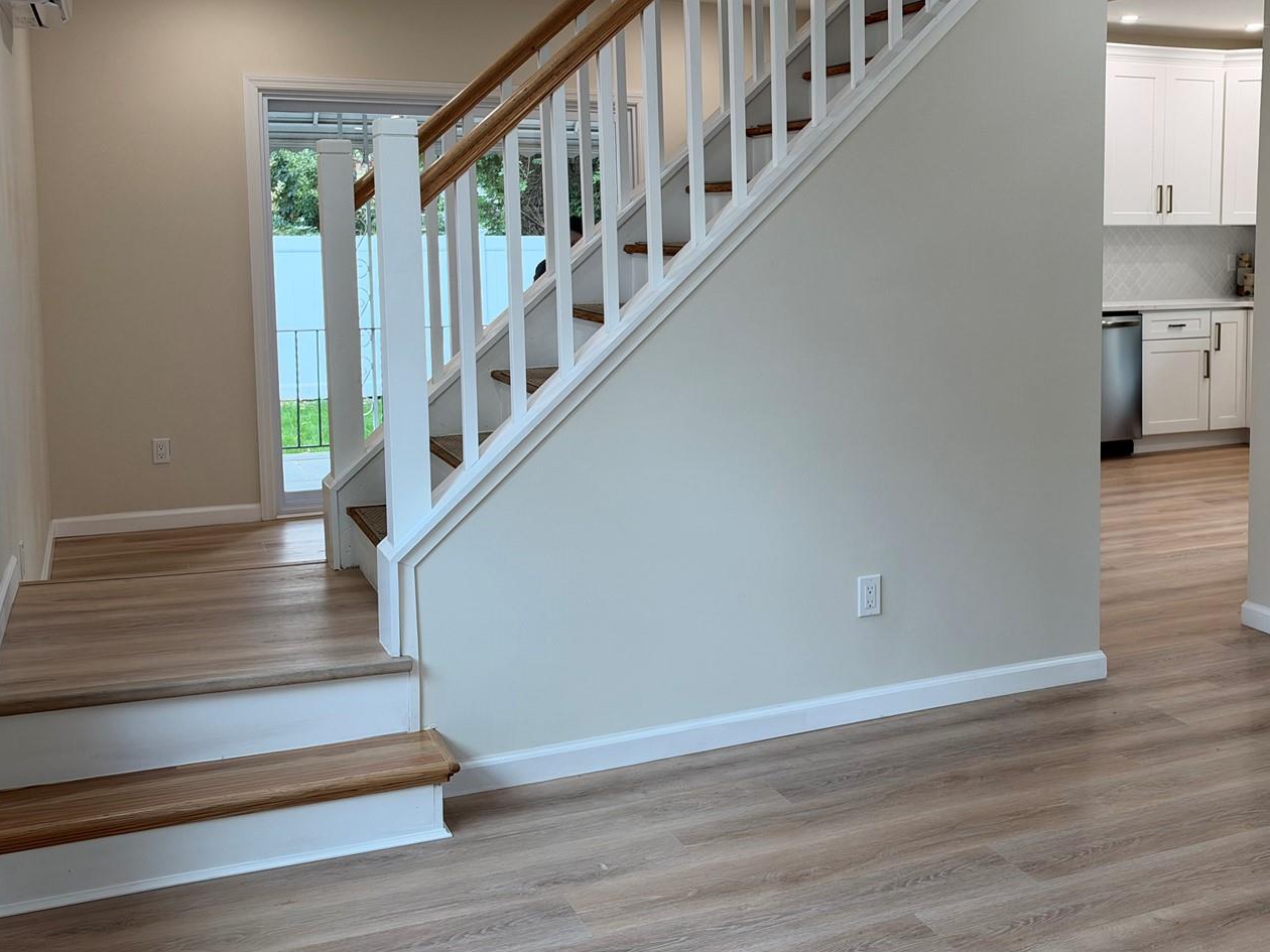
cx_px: 947
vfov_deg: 36.6
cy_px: 354
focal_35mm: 39
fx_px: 1431
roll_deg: +0.0
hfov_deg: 46.2
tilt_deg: -4.8
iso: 80
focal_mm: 6.93
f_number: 1.8
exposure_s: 1/120
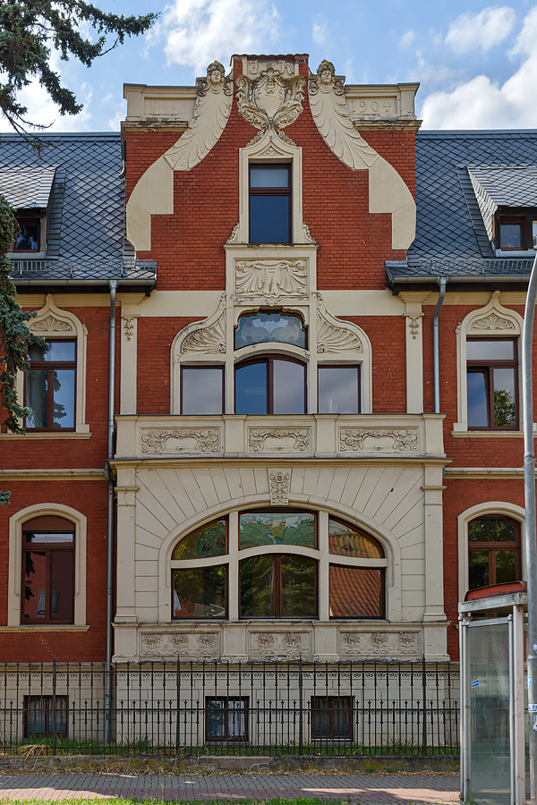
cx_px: 268
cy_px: 402
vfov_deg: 53.1
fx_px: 805
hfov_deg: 36.9
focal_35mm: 36
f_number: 8
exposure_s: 1/400
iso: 200
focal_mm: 24
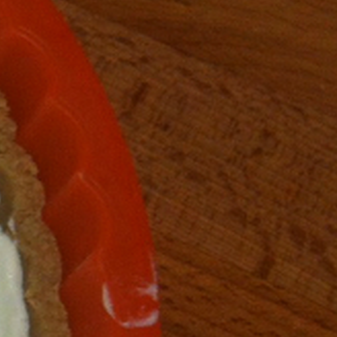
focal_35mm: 151
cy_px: 327
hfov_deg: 10.1
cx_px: -477
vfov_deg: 11.5
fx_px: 1663
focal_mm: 3.85
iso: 80
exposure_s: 1/15
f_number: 2.8
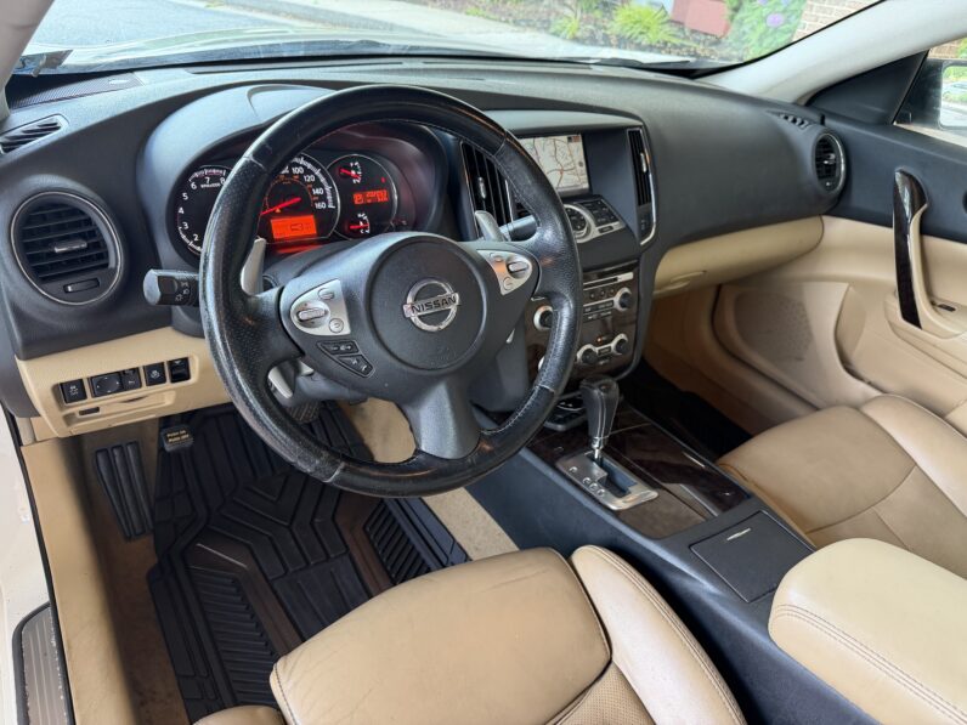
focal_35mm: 24
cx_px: 484
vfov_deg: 56.8
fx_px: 670
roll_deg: -7.9
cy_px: 362
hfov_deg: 71.6
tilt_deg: -32.4
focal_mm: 6.76
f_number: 1.78
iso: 200
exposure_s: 1/74
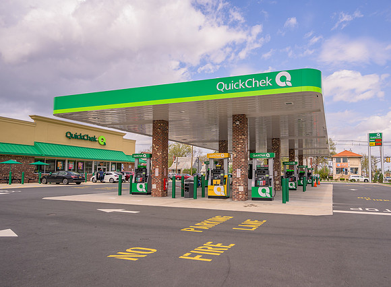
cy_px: 158
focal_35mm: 25
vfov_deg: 54.6
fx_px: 278
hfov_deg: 69.5
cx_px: 238
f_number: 4
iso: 100
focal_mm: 21
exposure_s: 1/1000
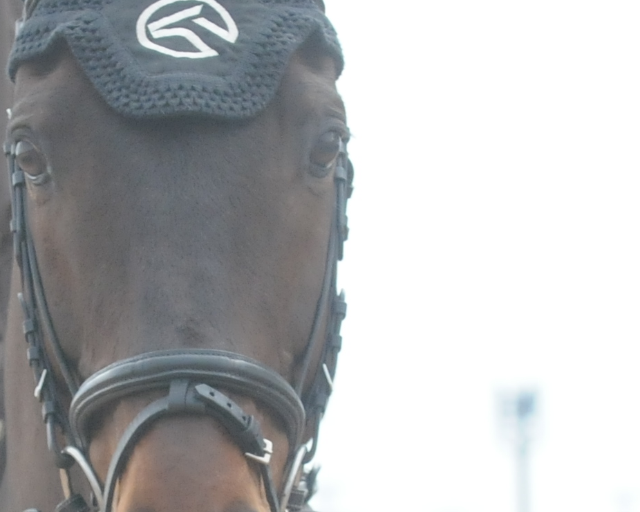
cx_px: 218
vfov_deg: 3.4
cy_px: 333
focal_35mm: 456
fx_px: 8634
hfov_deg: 4.2
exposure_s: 1/500
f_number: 7.1
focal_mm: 70
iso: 800
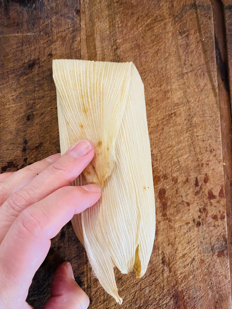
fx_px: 232
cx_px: 116
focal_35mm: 26
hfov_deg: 53.1
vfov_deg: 67.3
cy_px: 154
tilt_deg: -83.0
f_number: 1.8
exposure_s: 1/40
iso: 400
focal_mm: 4.25
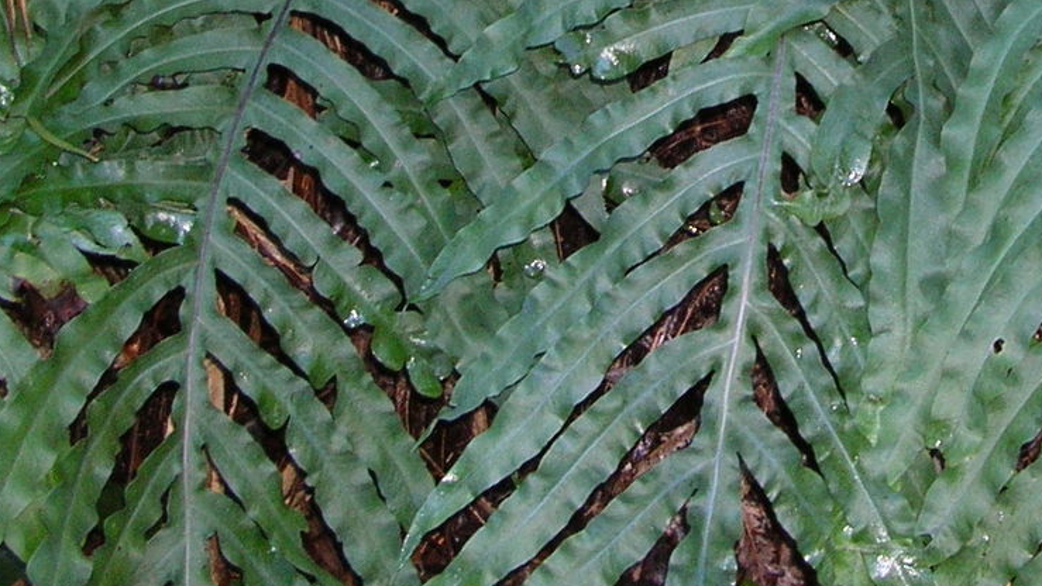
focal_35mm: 99
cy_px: -129
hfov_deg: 21.3
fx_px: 2736
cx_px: 838
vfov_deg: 12.0
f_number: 2.8
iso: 82
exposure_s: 1/60.1
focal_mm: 5.8
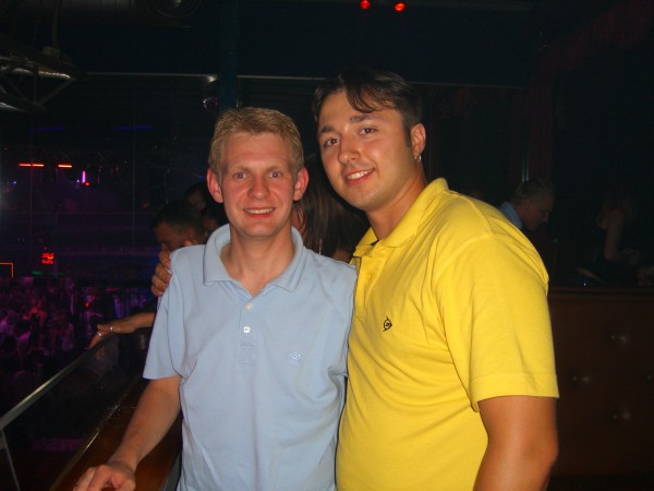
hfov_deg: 49.0
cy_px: 246
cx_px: 327
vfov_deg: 37.7
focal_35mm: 38
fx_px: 718
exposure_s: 1/60
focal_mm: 7.9
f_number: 2.8
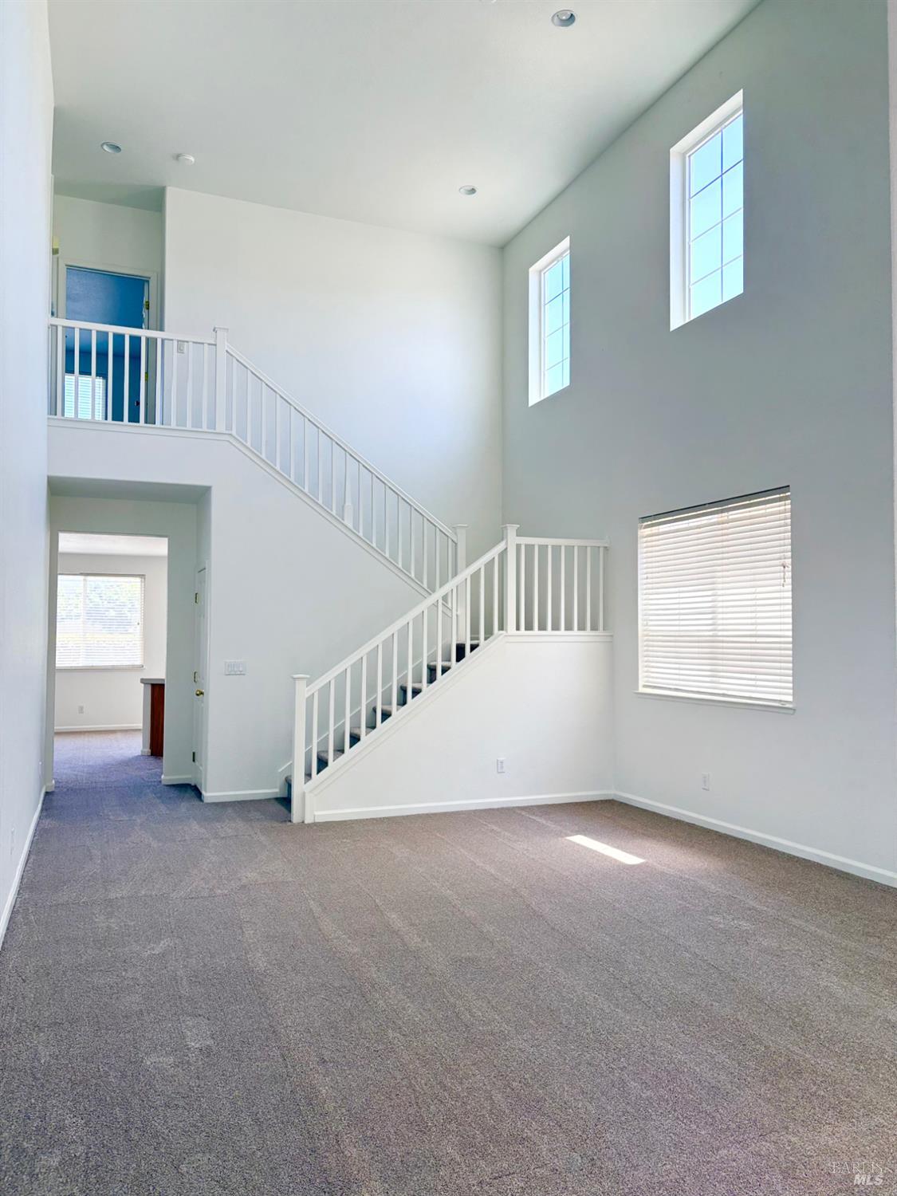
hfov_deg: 53.1
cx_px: 448
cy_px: 598
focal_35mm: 26
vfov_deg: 67.3
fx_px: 898
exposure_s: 1/241
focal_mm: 5.96
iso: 64
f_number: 1.6
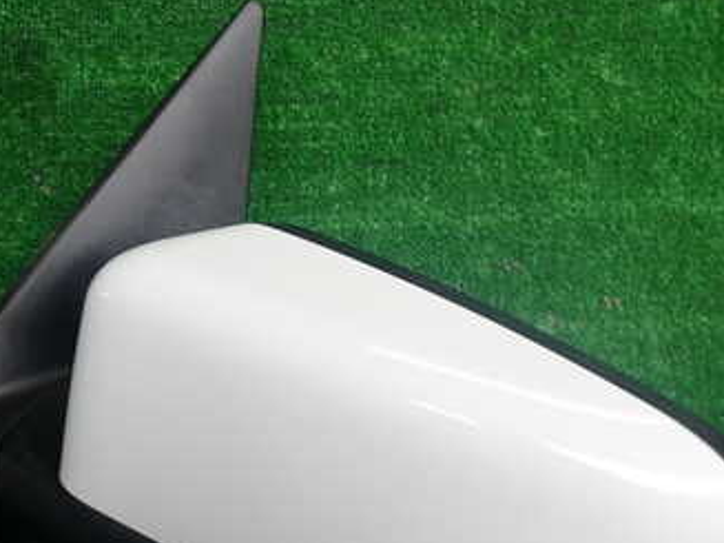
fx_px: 1150
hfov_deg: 34.7
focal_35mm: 55
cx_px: 259
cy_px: 383
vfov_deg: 26.3
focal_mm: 5.4
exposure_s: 1/125
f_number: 2.3
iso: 200
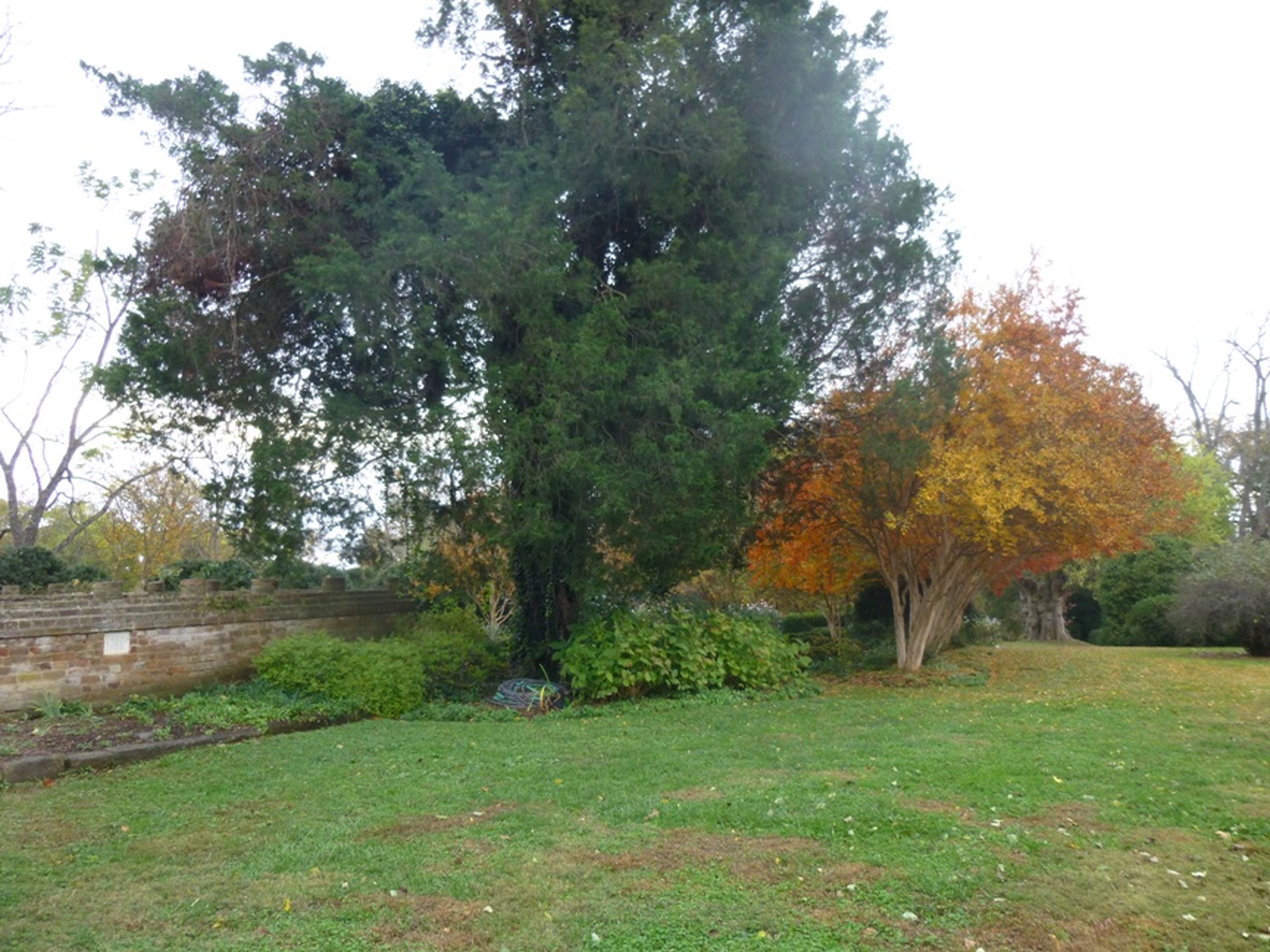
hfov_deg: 69.4
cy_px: 476
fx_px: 917
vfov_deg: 54.9
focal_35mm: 25
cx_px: 635
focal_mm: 4.5
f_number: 3.1
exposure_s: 1/60
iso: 200
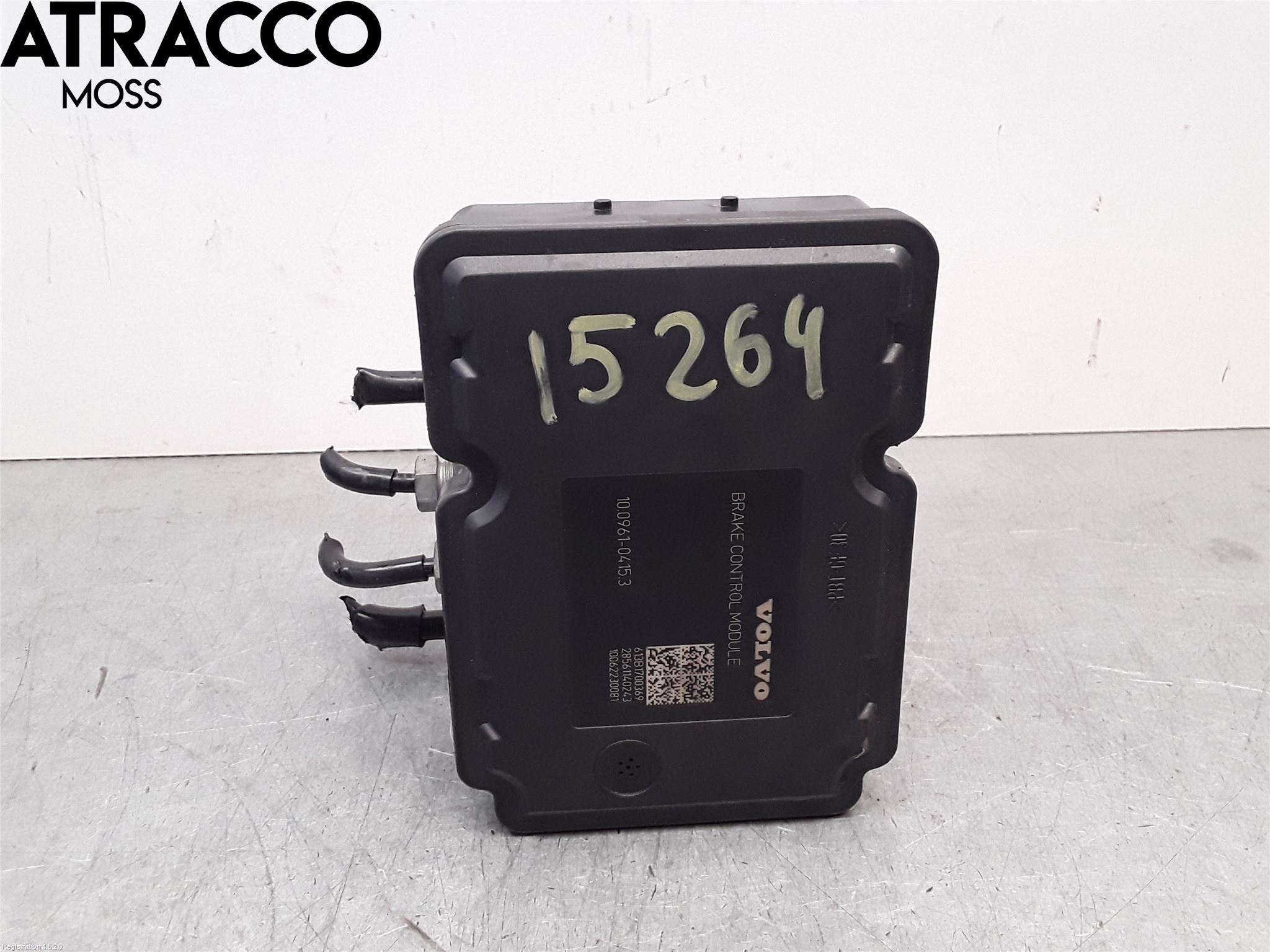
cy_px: 476
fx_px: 1027
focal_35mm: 28
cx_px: 635
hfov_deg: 63.4
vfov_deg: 49.7
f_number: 1.9
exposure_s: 1/100
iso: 100
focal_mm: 2.91
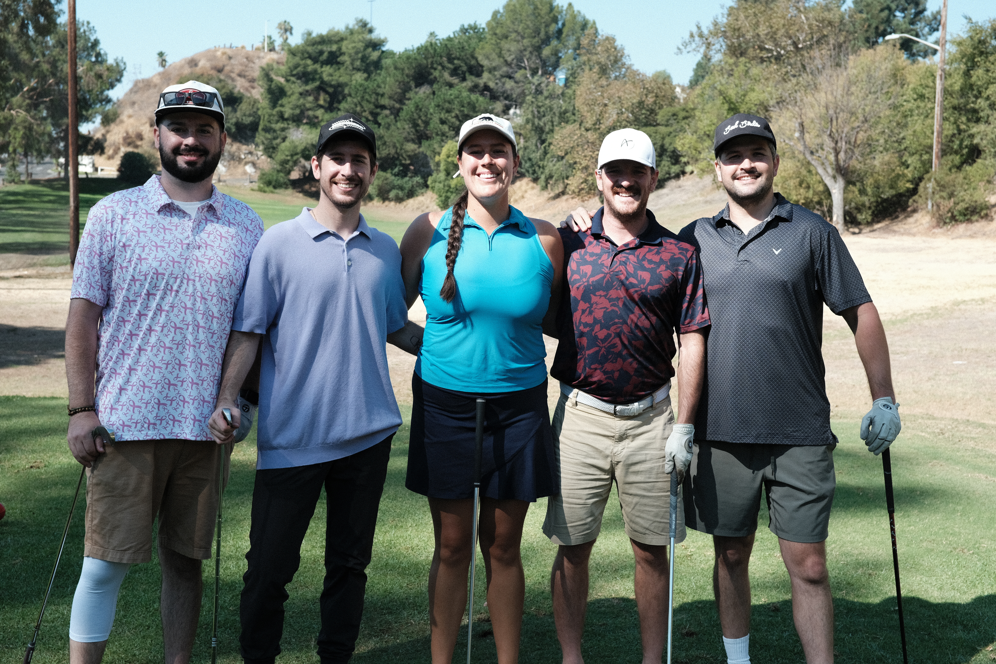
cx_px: 498
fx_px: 1328
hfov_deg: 41.1
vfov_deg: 28.1
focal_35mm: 48
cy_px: 332
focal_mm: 32
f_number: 5.6
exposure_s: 1/340
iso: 160
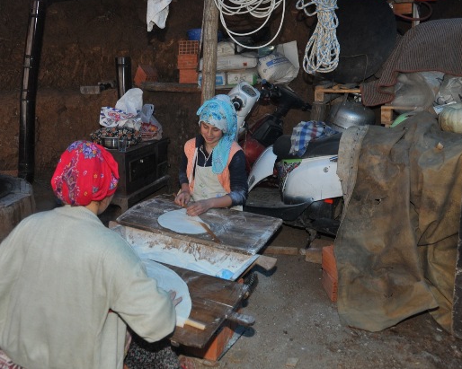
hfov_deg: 51.2
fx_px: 478
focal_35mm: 35
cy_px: 181
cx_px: 187
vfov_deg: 42.2
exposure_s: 1/60
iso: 640
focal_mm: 20
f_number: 6.3
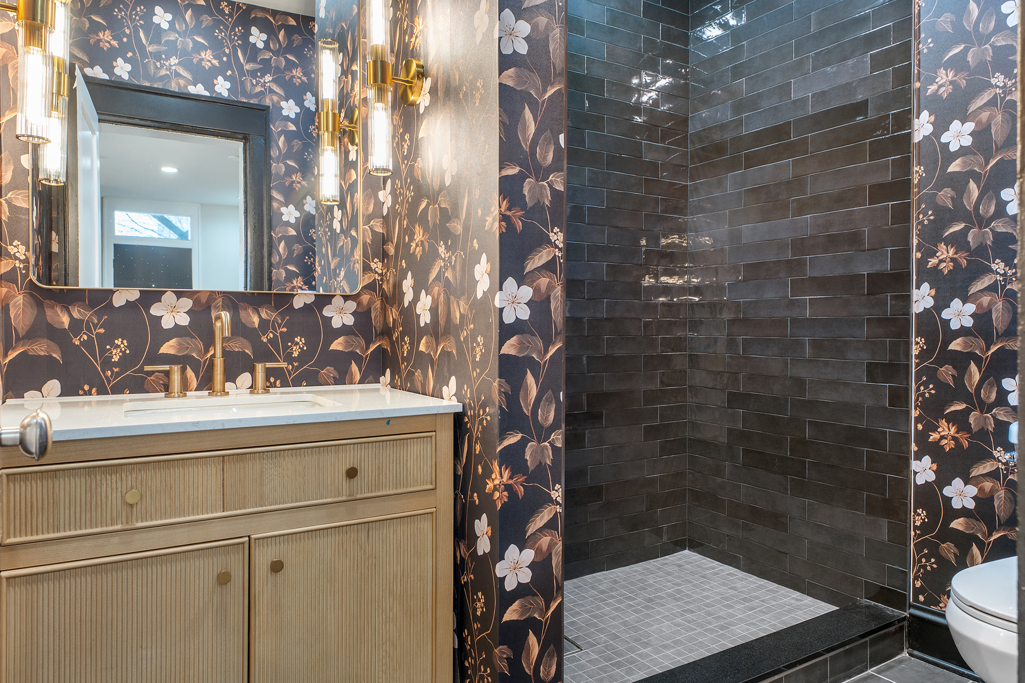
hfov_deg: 53.1
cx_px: 512
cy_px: 342
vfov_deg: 36.9
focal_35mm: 36
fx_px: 1025
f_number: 8
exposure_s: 1
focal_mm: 24
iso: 250
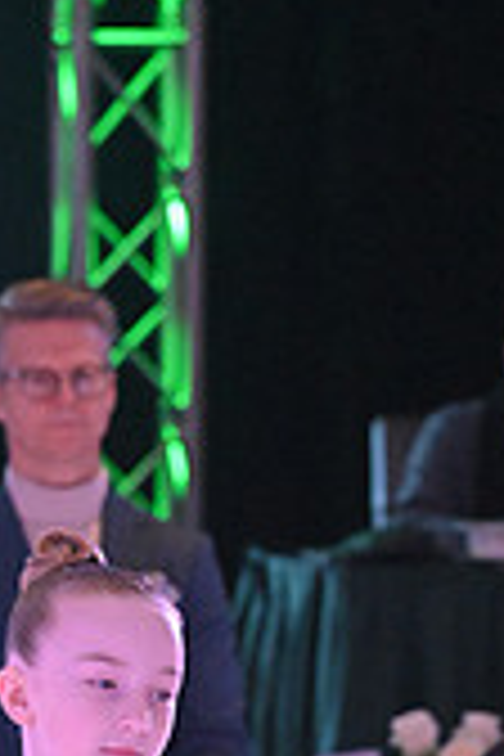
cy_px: 1215
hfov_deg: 2.7
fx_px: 10541
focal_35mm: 502
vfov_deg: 4.1
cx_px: 502
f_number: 7.1
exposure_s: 1/400
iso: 5000
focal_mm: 145
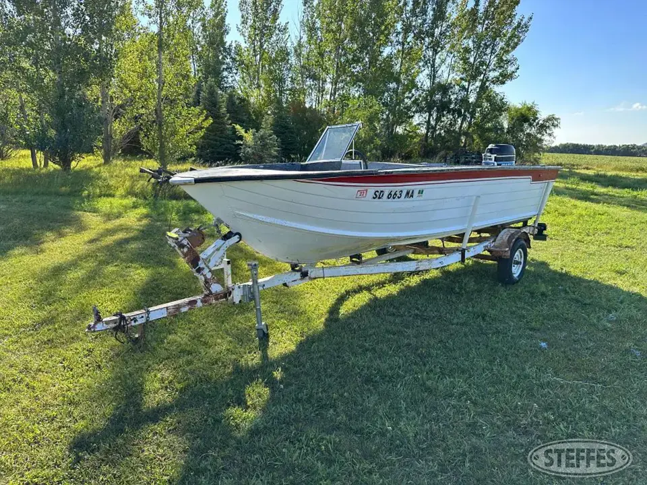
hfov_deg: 71.6
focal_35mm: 24
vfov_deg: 56.8
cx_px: 324
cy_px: 242
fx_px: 449
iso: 80
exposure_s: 1/1517
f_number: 1.78
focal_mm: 6.86
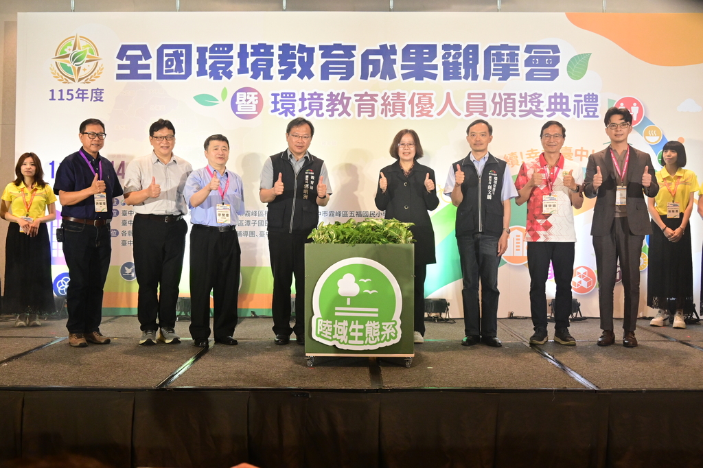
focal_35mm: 39
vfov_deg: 34.2
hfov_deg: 49.6
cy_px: 234
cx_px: 352
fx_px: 761
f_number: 7.1
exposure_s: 1/100
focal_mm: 26
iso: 2000
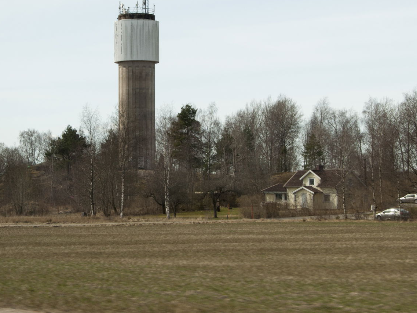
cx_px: 139
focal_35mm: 112
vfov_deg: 13.2
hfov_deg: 17.5
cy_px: 106
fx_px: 1349
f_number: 10
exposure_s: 1/100
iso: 200
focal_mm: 46
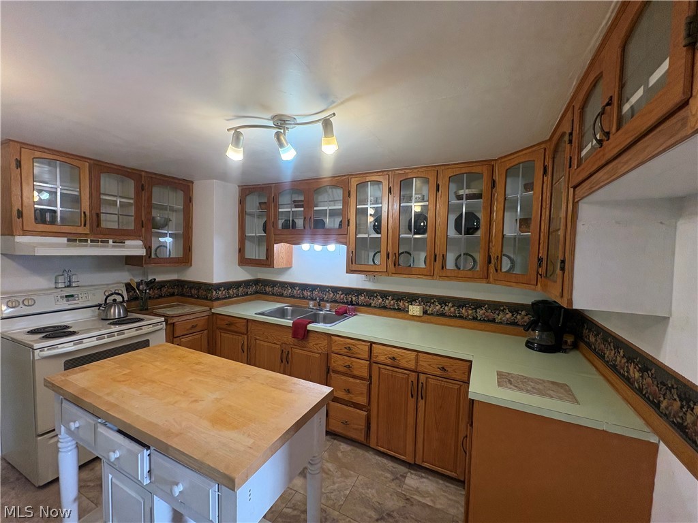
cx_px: 349
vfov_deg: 85.7
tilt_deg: -1.3
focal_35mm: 14
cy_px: 262
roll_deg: -1.0
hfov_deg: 102.1
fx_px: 282
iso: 250
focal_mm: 2.22
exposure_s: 1/120
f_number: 2.2
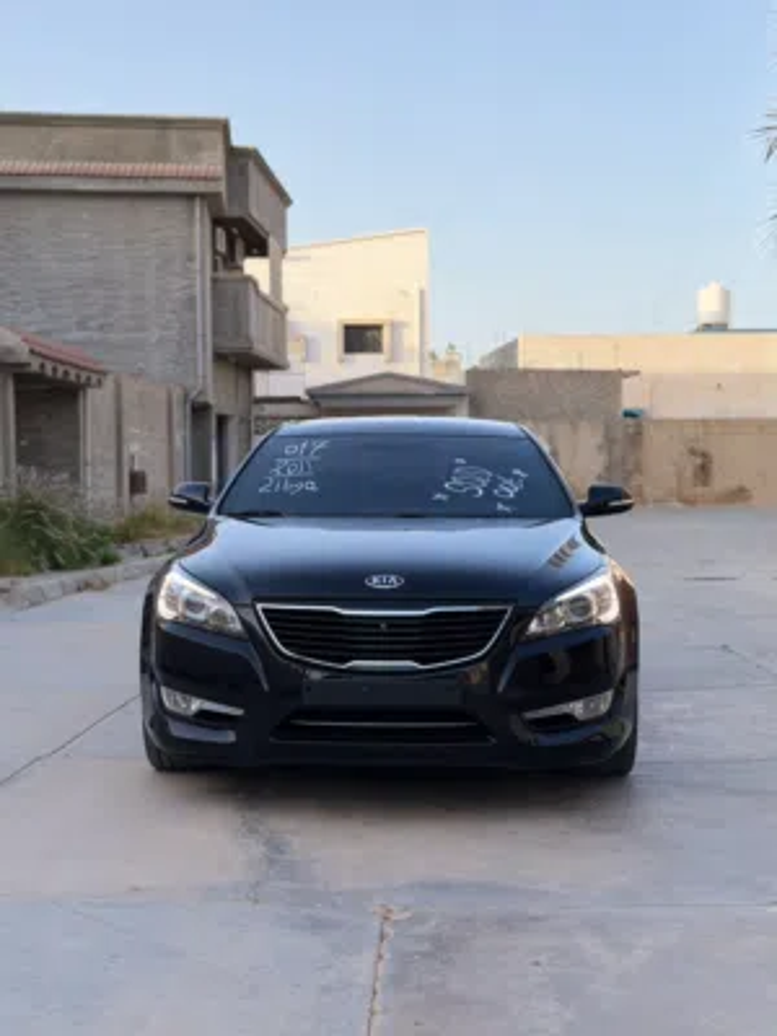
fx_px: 1437
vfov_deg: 39.7
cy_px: 518
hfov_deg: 30.3
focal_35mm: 48
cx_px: 388
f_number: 1.78
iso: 64
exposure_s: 1/1403
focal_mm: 6.76
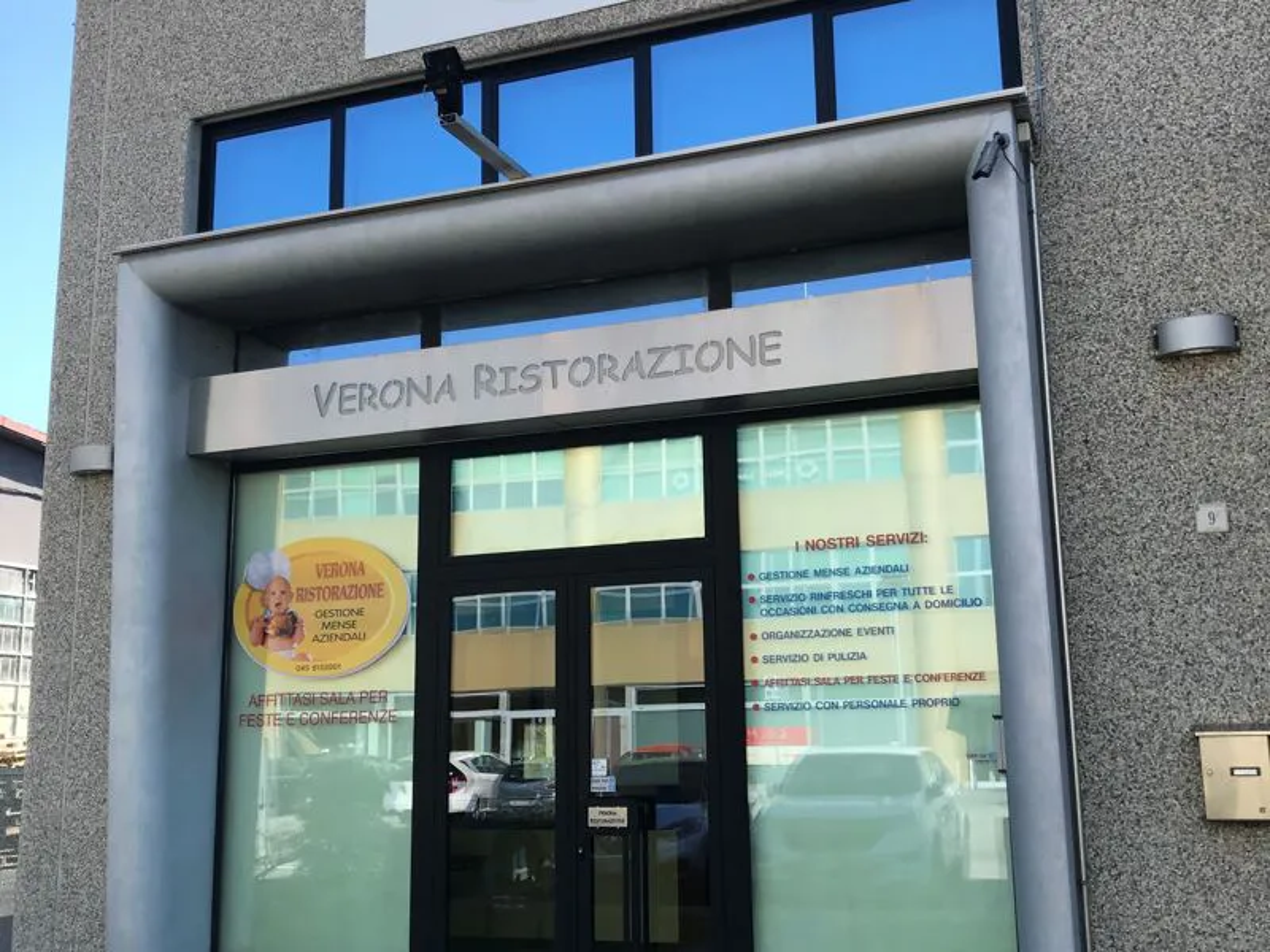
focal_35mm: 28
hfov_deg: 63.4
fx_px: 1027
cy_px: 476
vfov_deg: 49.7
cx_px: 635
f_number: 1.8
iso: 20
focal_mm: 3.99
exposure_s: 1/812
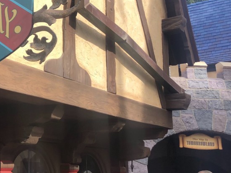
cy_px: 43
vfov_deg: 23.8
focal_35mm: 61
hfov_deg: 29.6
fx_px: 407
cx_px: 0
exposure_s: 1/774
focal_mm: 4
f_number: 1.8
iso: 20
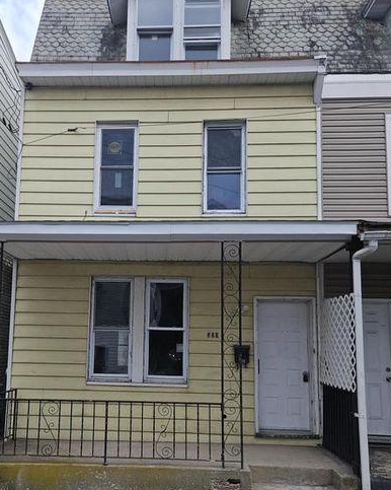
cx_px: 154
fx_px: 449
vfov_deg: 56.6
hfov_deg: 46.8
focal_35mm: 31
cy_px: 303
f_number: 1.8
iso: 25
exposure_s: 1/367
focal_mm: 5.4
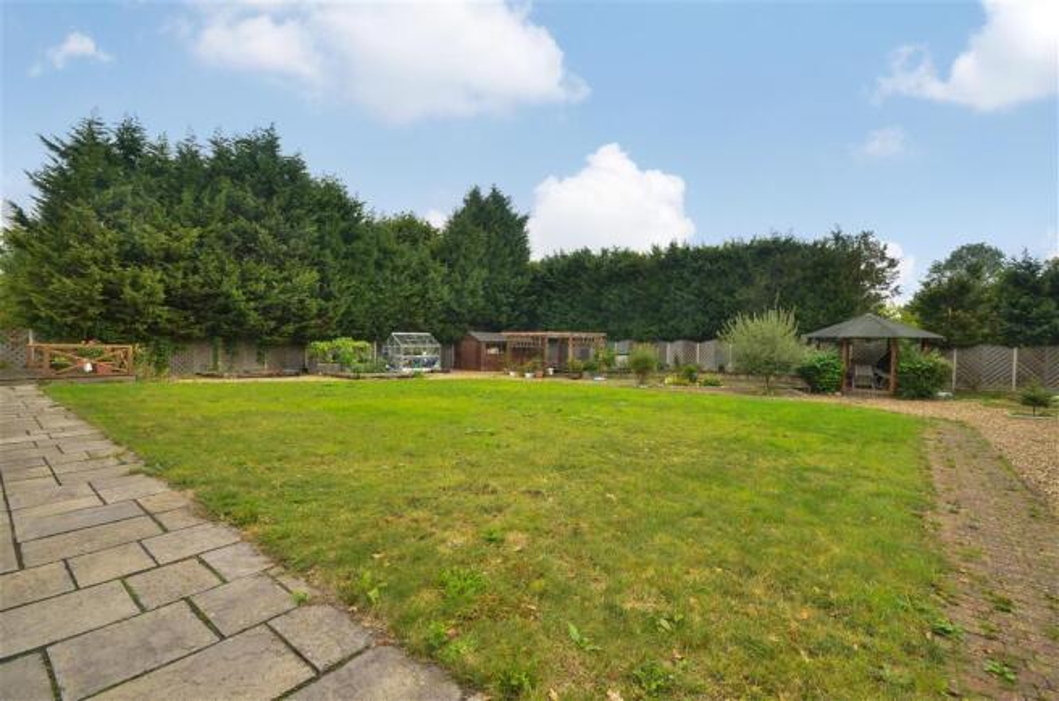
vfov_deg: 77.0
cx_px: 530
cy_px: 350
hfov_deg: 100.5
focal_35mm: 15
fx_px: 440
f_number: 10
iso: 250
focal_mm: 10
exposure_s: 1/50
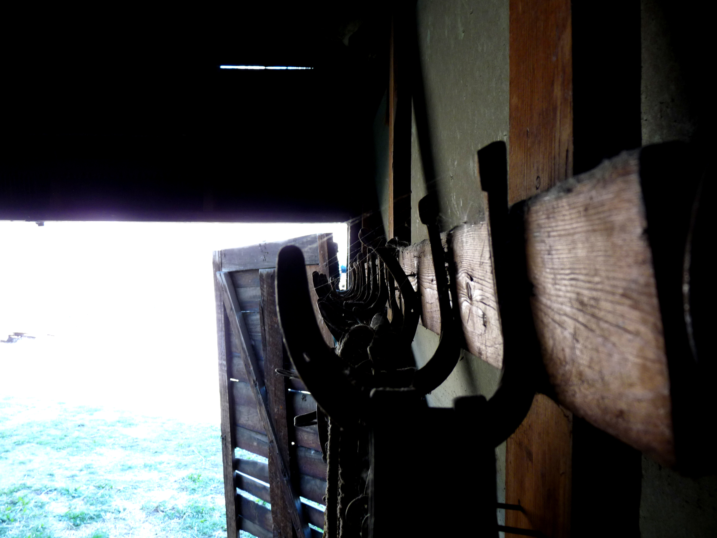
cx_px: 358
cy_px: 269
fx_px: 601
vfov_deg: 48.2
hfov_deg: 61.7
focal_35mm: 29
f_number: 2.8
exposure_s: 1/30
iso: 100
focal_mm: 5.1
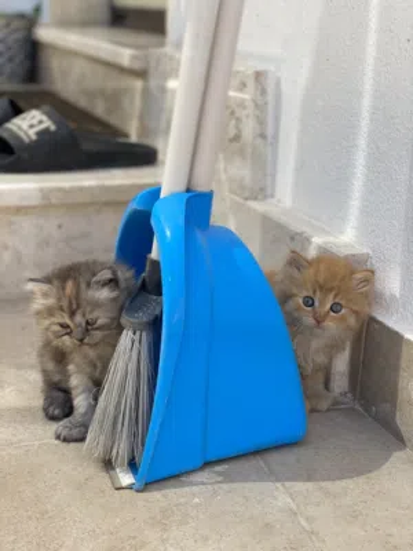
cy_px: 276
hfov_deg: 28.0
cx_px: 206
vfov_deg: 36.8
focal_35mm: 52
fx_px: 827
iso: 20
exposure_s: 1/265
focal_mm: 6
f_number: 2
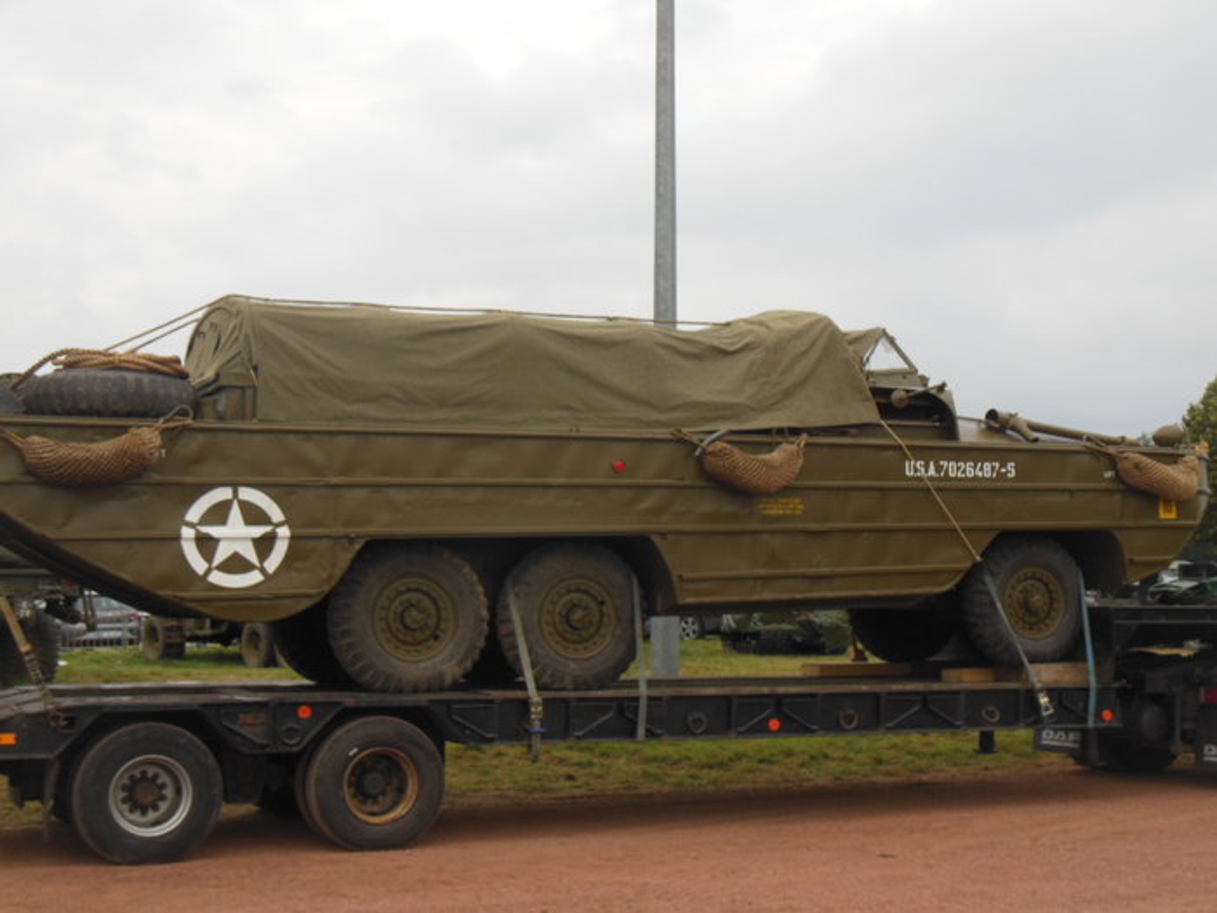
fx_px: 1758
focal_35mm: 50
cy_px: 456
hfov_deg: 38.2
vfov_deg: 29.1
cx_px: 608
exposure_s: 1/400
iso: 125
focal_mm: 8.9
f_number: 4
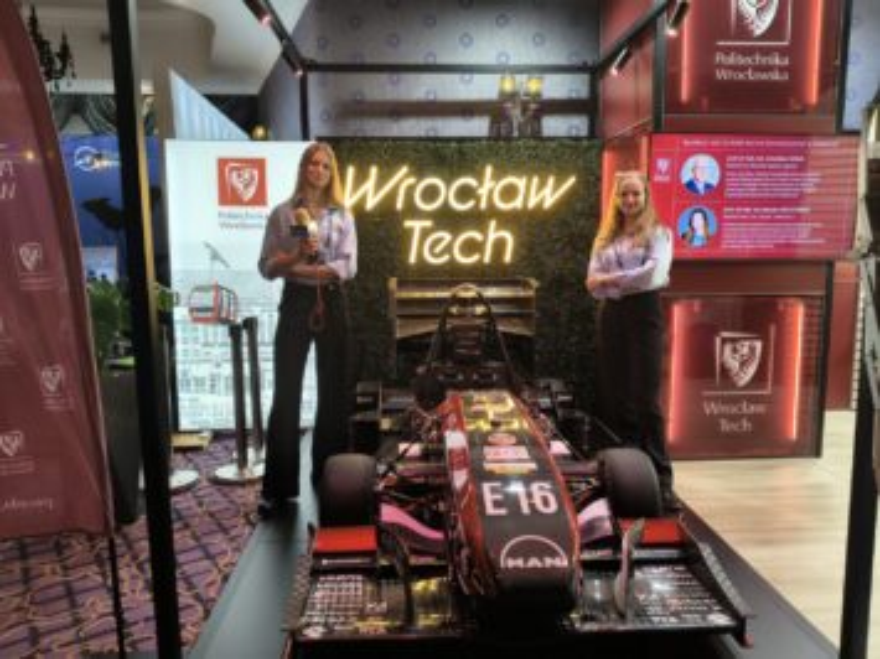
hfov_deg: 67.3
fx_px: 661
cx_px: 440
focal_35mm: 26
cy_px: 330
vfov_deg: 53.0
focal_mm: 4.81
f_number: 1.8
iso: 116
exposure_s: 1/50
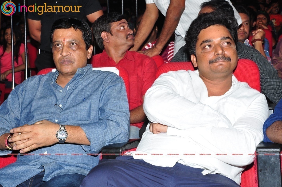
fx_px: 587
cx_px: 141
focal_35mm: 75
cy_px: 94
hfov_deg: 27.0
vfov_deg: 18.1
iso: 500
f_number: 11
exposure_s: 1/125
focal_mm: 50
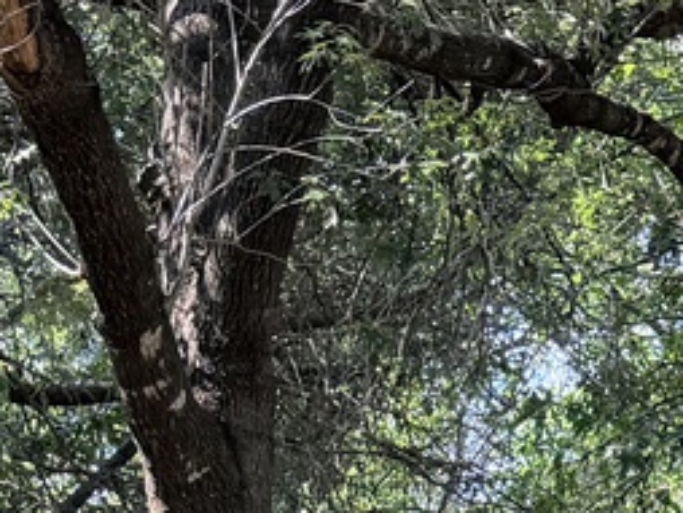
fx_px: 2686
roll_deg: -0.9
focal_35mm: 136
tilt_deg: -0.9
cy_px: 1230
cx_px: 78
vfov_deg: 9.7
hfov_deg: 14.4
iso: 80
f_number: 1.78
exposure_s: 1/273
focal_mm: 6.76
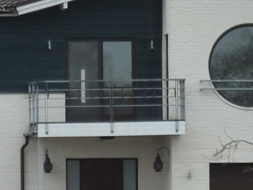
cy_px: 141
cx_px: -4
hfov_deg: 3.5
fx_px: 4173
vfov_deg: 2.6
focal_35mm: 571
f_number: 4.5
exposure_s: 1/320
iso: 125
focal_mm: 22.5
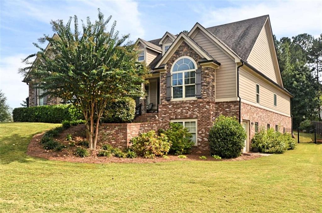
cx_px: 161
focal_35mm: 30
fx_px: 268
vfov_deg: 43.4
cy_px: 106
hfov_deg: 62.0
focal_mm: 20
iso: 400
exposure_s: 1/400
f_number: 10
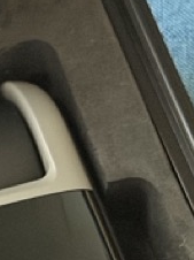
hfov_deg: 5.3
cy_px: 393
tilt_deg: -71.5
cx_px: -264
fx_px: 2036
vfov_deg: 7.2
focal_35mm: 272
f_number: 1.78
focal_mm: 6.76
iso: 640
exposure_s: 1/30
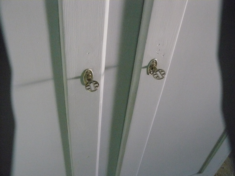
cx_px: 118
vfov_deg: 39.7
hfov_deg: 51.4
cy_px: 88
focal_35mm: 36
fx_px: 244
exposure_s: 1/13
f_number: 2.8
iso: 800
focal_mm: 6
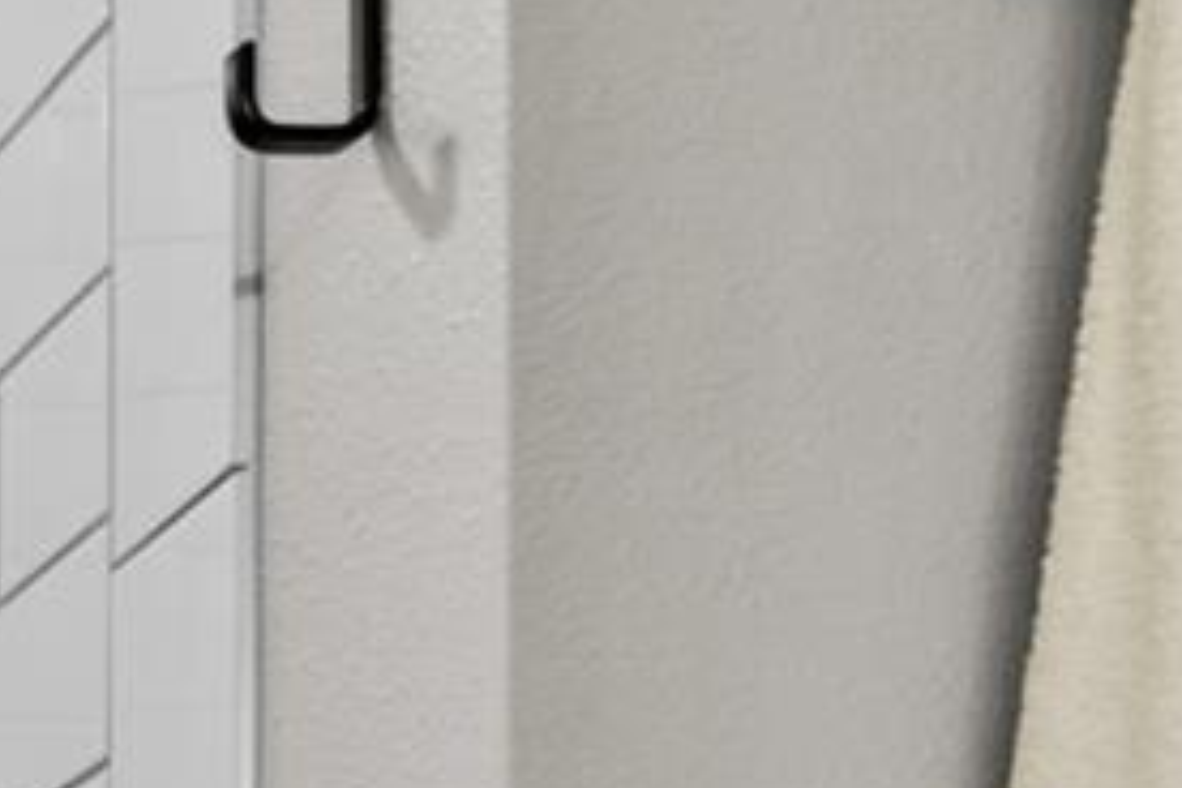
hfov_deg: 16.0
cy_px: 1760
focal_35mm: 87
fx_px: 2856
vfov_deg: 12.8
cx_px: -1405
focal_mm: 10
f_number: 7.1
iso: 100
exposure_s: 1/1.25
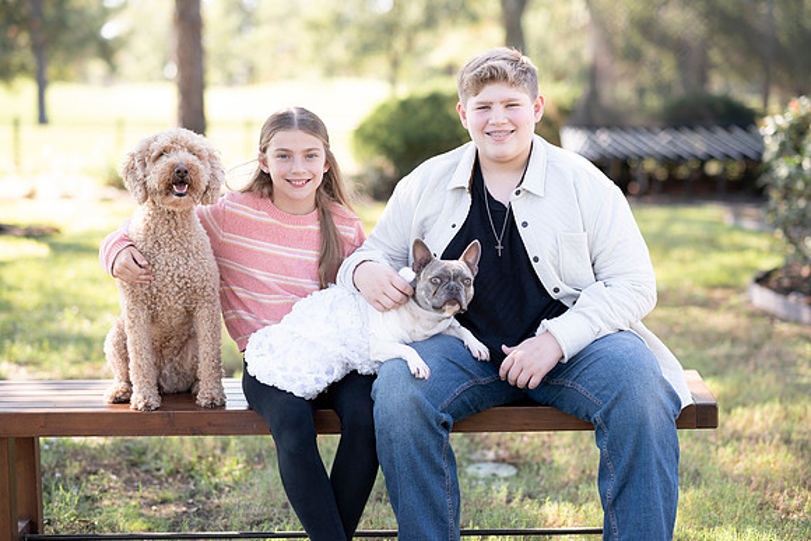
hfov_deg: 23.9
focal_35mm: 85
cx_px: 406
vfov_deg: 16.1
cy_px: 270
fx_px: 1915
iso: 320
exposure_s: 1/1000
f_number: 2.5
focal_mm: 85
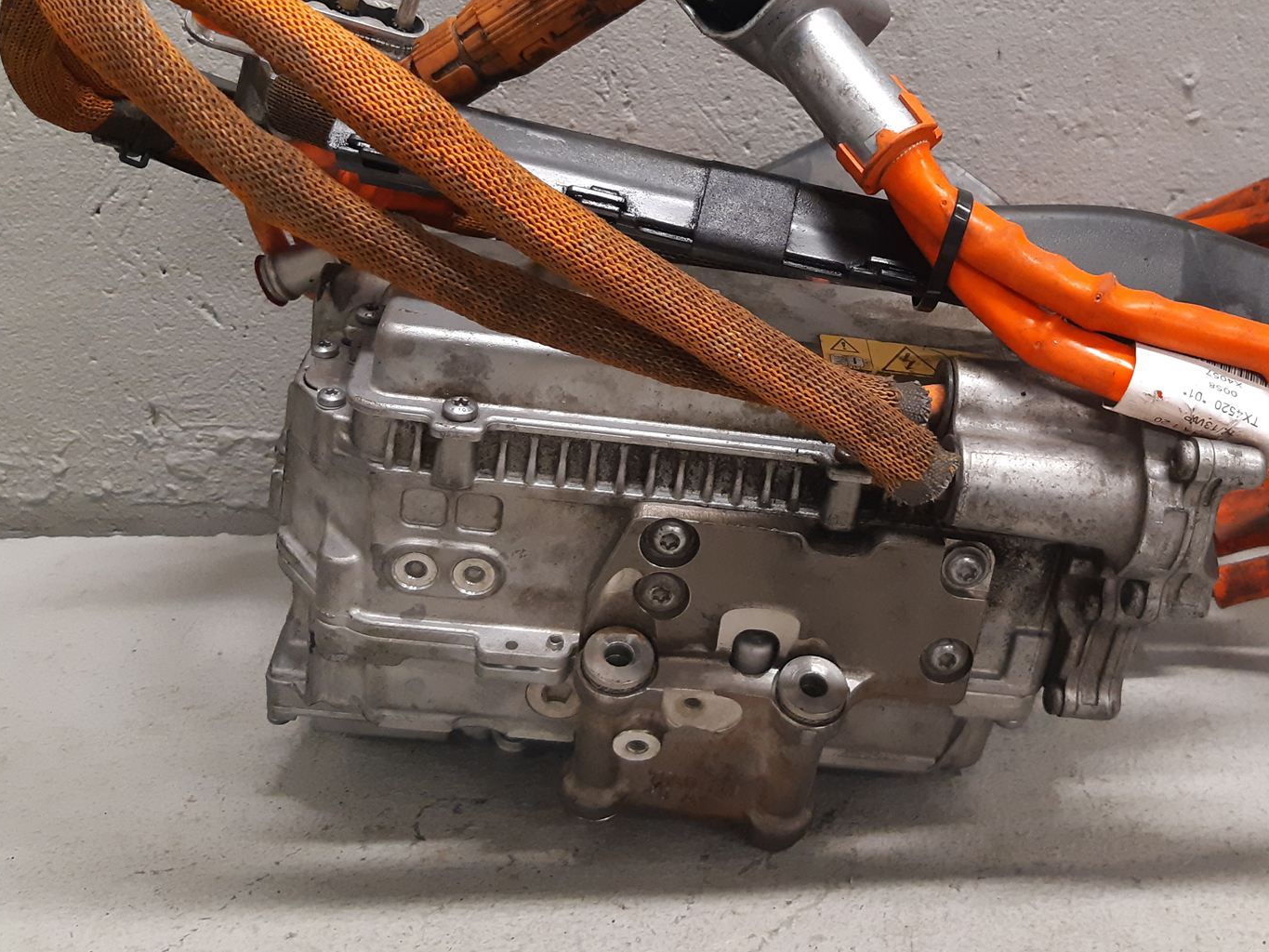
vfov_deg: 36.4
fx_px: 1430
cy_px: 311
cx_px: 807
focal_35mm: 39
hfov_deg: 47.3
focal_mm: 3.93
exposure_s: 1/50
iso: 200
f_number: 1.7
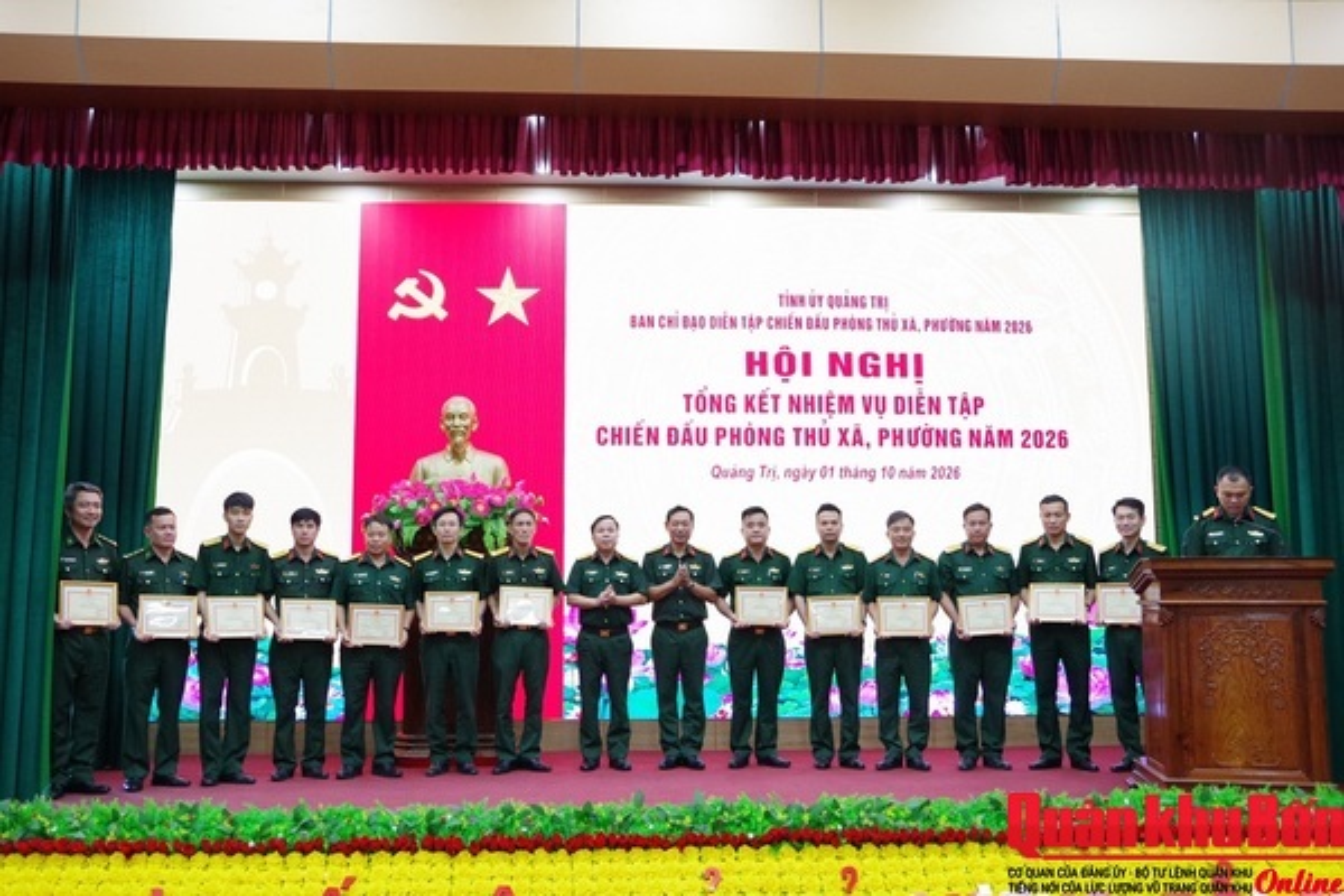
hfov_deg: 60.3
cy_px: 448
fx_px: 1157
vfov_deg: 42.3
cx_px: 672
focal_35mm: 31
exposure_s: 1/80
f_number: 5
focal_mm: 21
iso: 3200
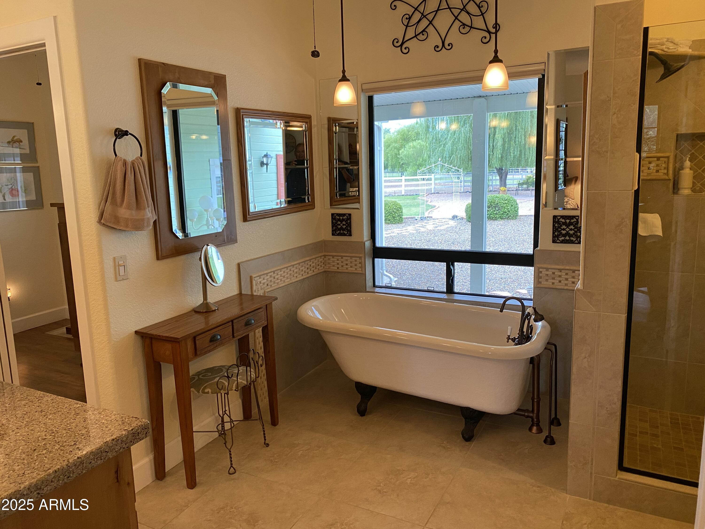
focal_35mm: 26
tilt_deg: -11.0
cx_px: 352
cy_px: 264
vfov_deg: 53.1
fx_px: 530
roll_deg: +2.5
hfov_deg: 67.3
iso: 100
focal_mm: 4.25
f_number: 1.8
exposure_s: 1/60
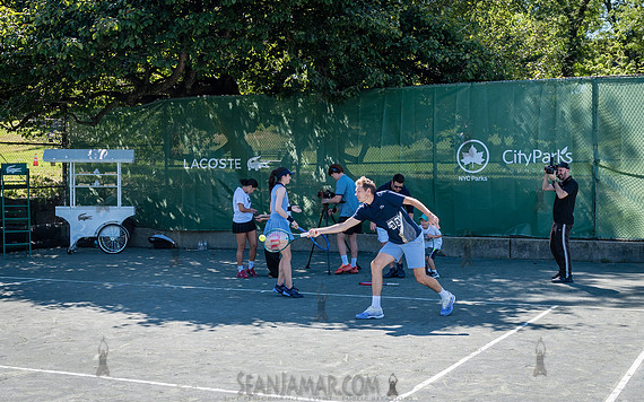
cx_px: 330
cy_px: 210
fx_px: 895
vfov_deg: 25.3
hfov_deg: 39.6
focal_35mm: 51
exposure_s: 1/800
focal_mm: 32
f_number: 3.5
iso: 200
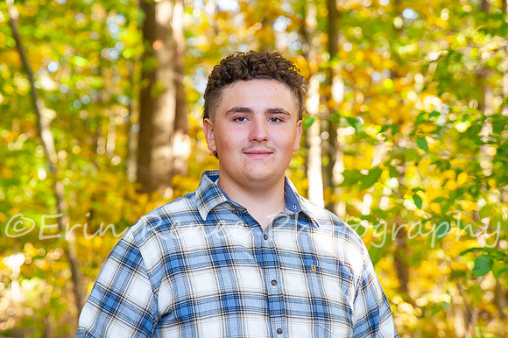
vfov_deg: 13.3
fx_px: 1446
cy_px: 157
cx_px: 231
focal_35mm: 103
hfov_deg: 19.9
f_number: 4
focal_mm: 70
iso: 500
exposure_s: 1/160
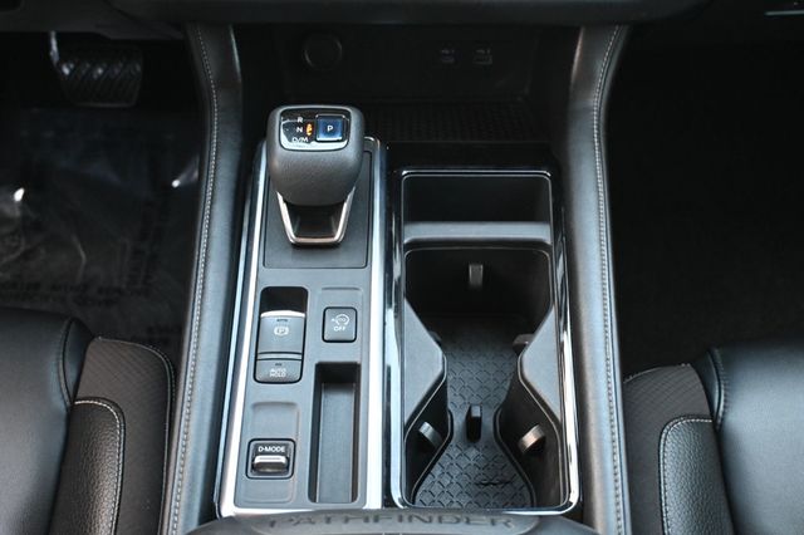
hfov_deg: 43.0
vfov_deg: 29.4
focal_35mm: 46
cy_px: 268
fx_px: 1021
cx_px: 402
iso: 2500
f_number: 4.8
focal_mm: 30.5
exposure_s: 1/125
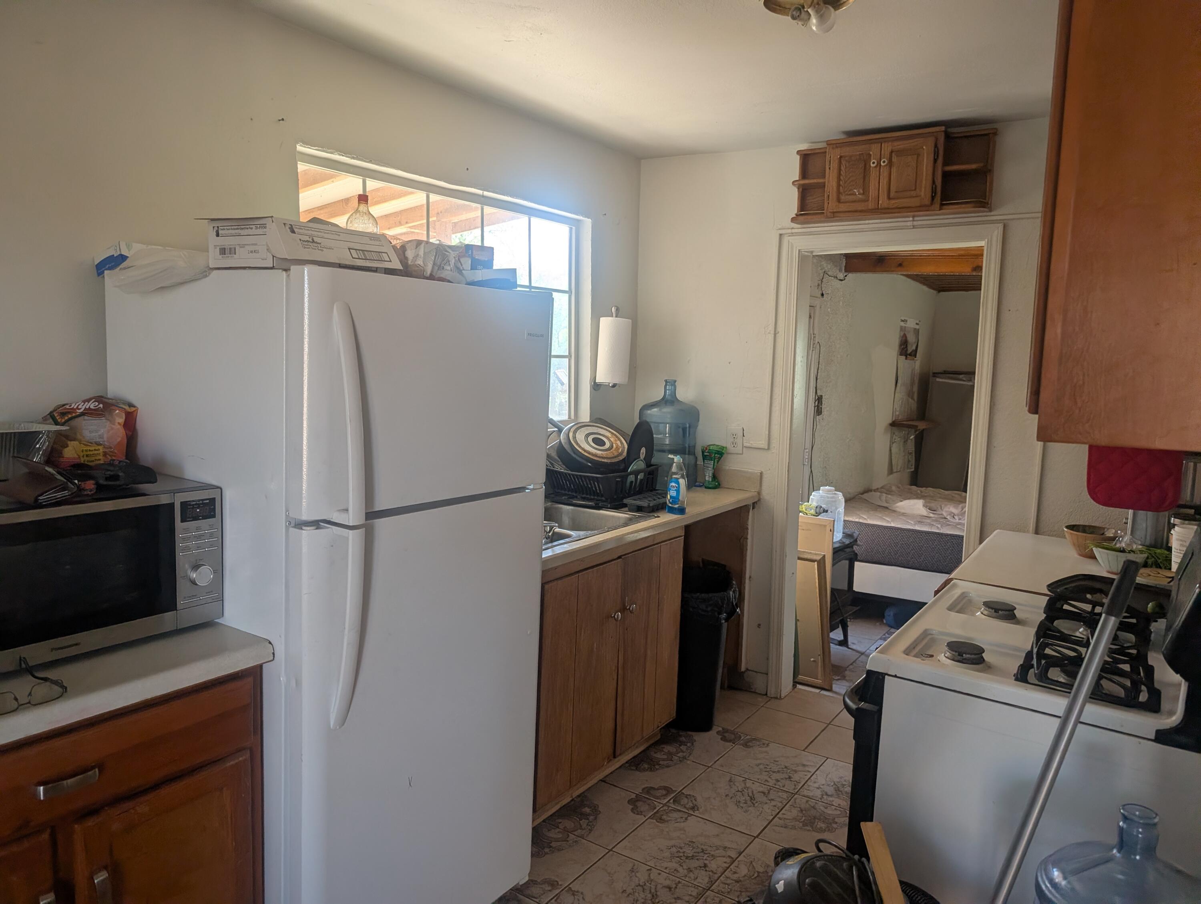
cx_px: 600
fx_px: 834
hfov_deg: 71.5
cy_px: 452
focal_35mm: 24
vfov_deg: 56.9
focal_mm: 6.9
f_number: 1.68
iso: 107
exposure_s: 1/328
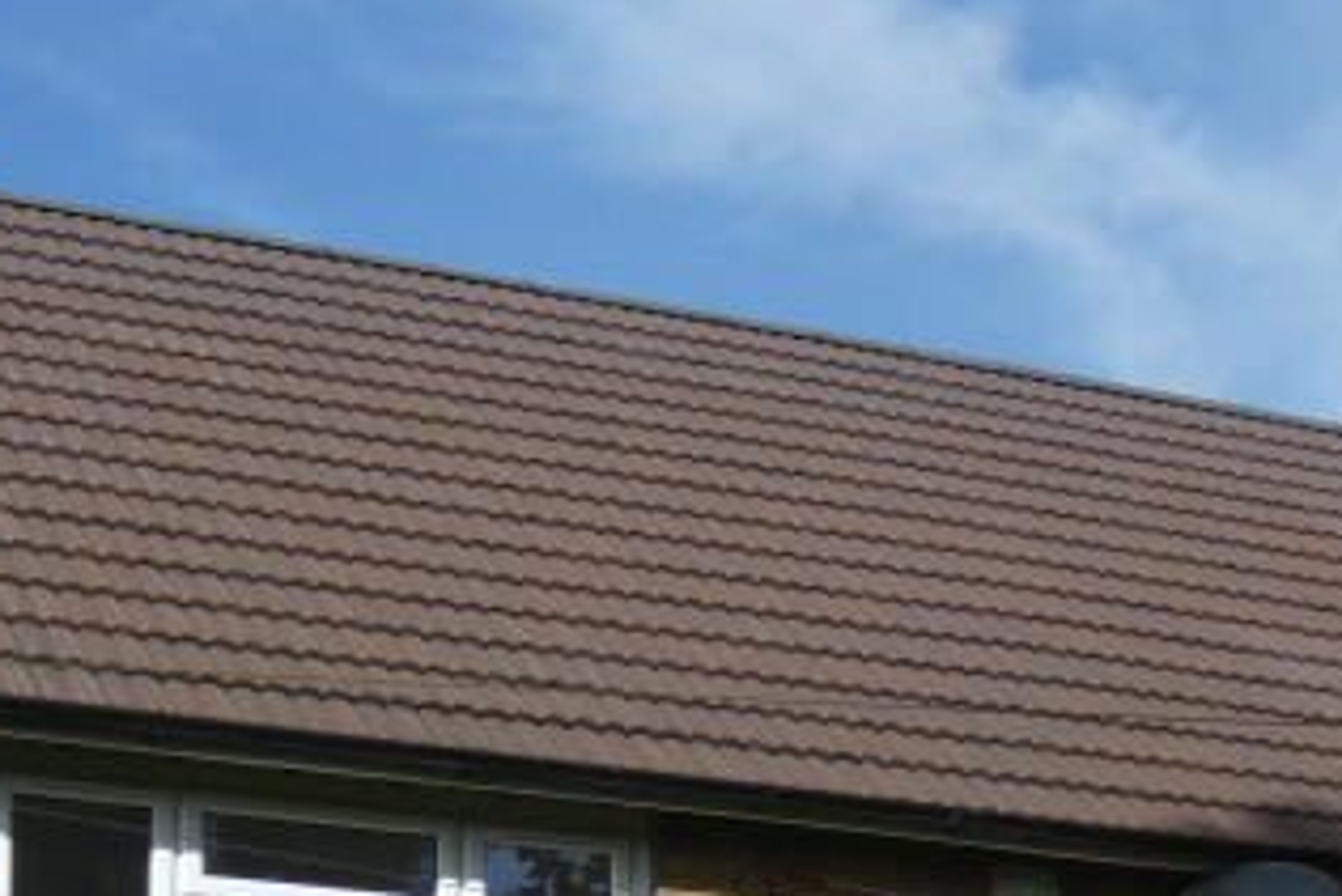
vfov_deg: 13.0
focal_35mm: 101
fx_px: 3767
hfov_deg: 20.2
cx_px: 692
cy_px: 1214
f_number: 3.5
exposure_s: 1/1000
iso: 80
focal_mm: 5.3
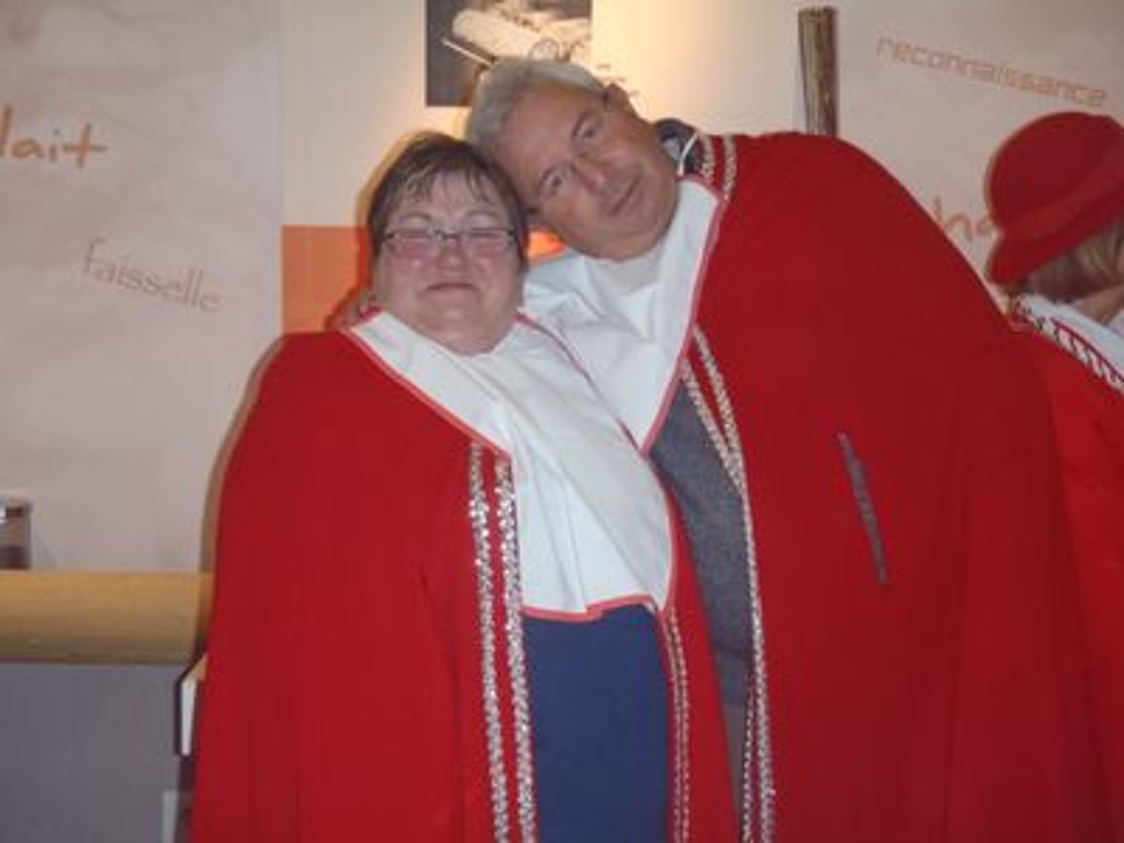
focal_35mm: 56
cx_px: 562
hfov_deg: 34.3
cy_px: 422
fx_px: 1818
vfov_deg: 26.1
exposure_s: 1/60
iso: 320
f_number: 5.1
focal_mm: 10
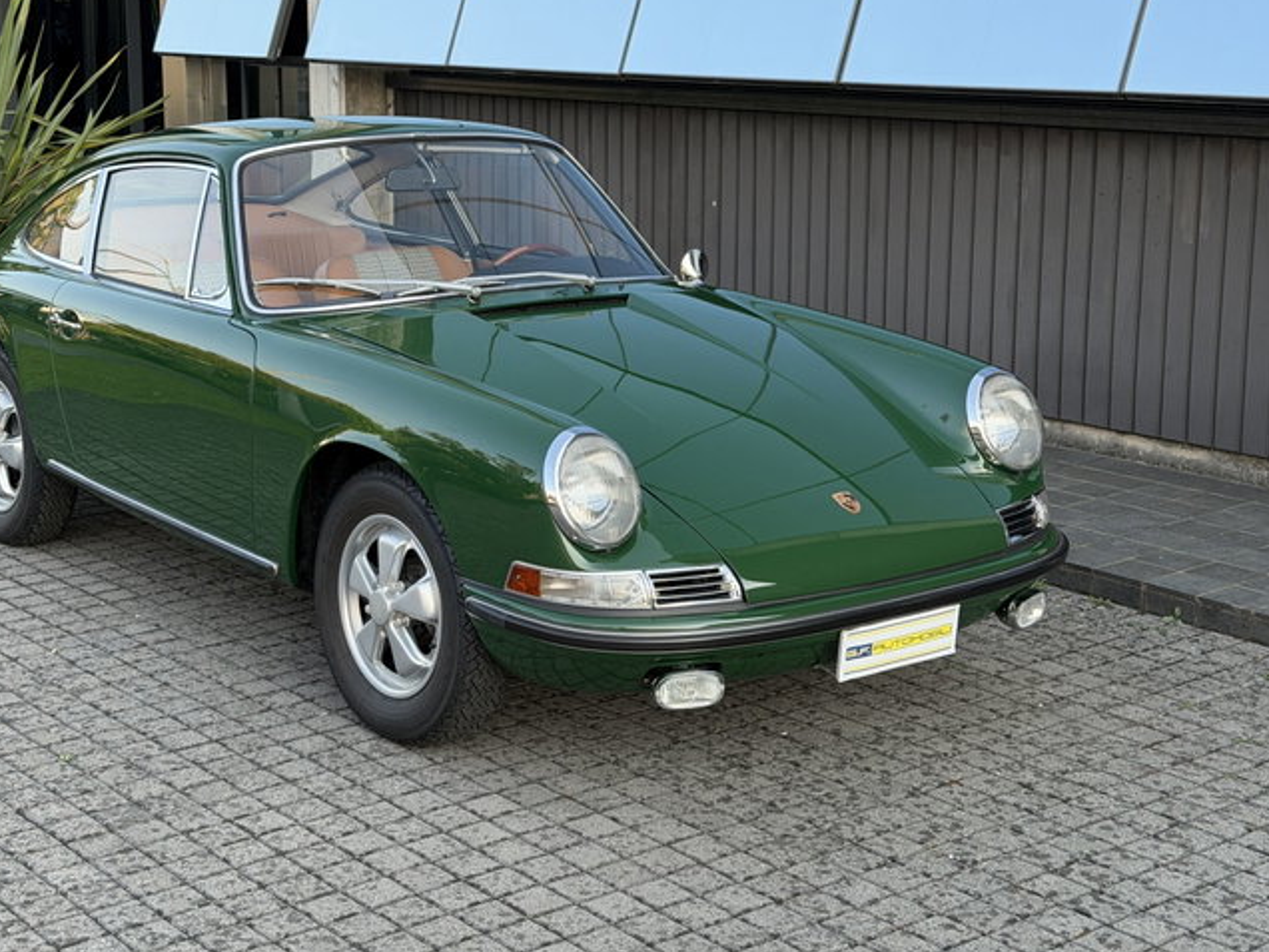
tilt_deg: -9.2
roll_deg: +0.4
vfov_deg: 25.2
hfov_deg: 33.1
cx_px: 521
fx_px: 2126
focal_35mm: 58
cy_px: 387
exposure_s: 1/432
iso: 64
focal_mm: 6.76
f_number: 1.78
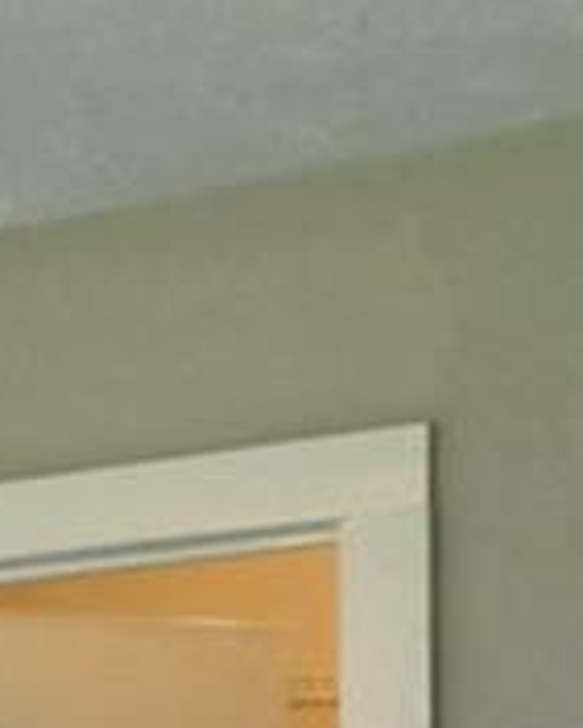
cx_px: -1220
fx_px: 2758
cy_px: 1067
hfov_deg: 9.3
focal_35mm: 128
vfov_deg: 14.1
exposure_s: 1/100
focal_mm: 10
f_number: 4.5
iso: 400
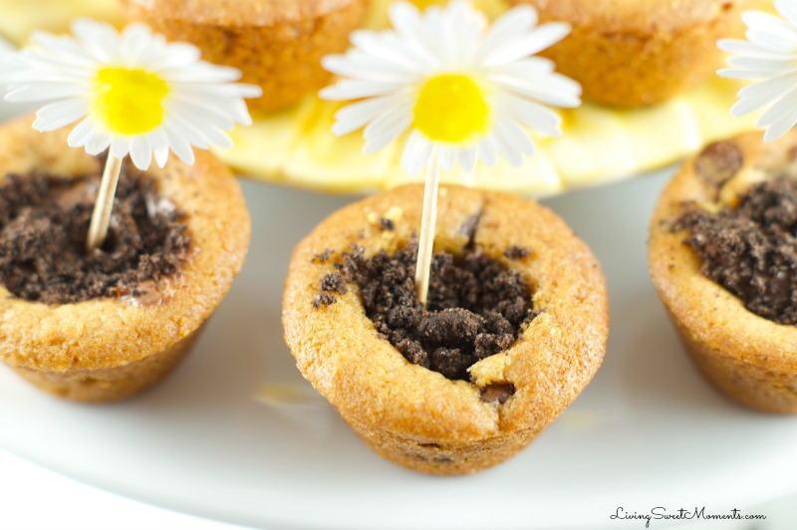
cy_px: 265
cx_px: 398
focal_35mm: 75
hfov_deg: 27.0
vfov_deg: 18.2
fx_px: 1659
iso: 100
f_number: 2.8
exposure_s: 1/40
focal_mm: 50
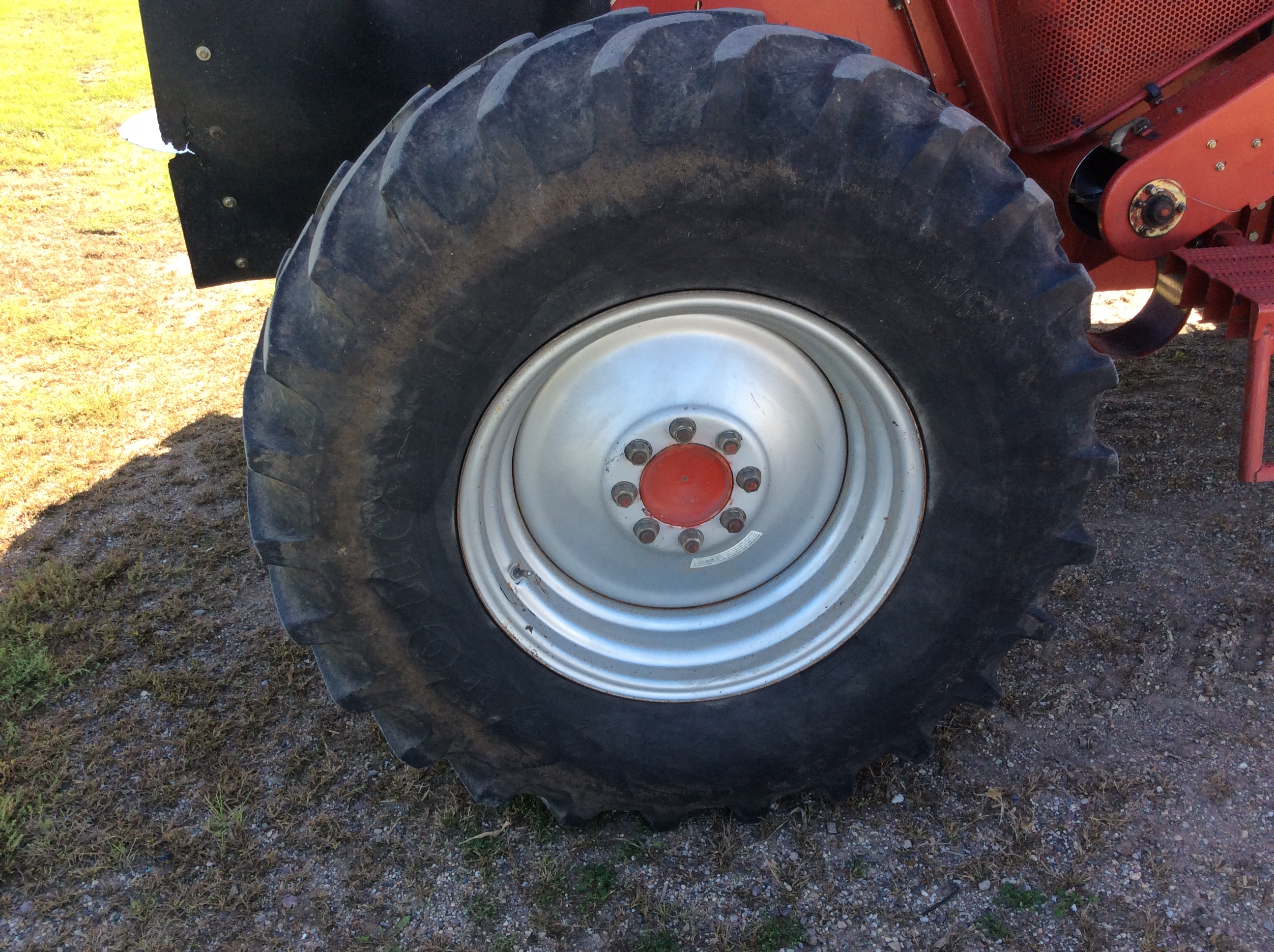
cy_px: 476
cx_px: 637
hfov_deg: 56.9
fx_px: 1176
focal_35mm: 32
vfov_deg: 44.1
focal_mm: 3.3
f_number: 2.4
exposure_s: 1/201
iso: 32
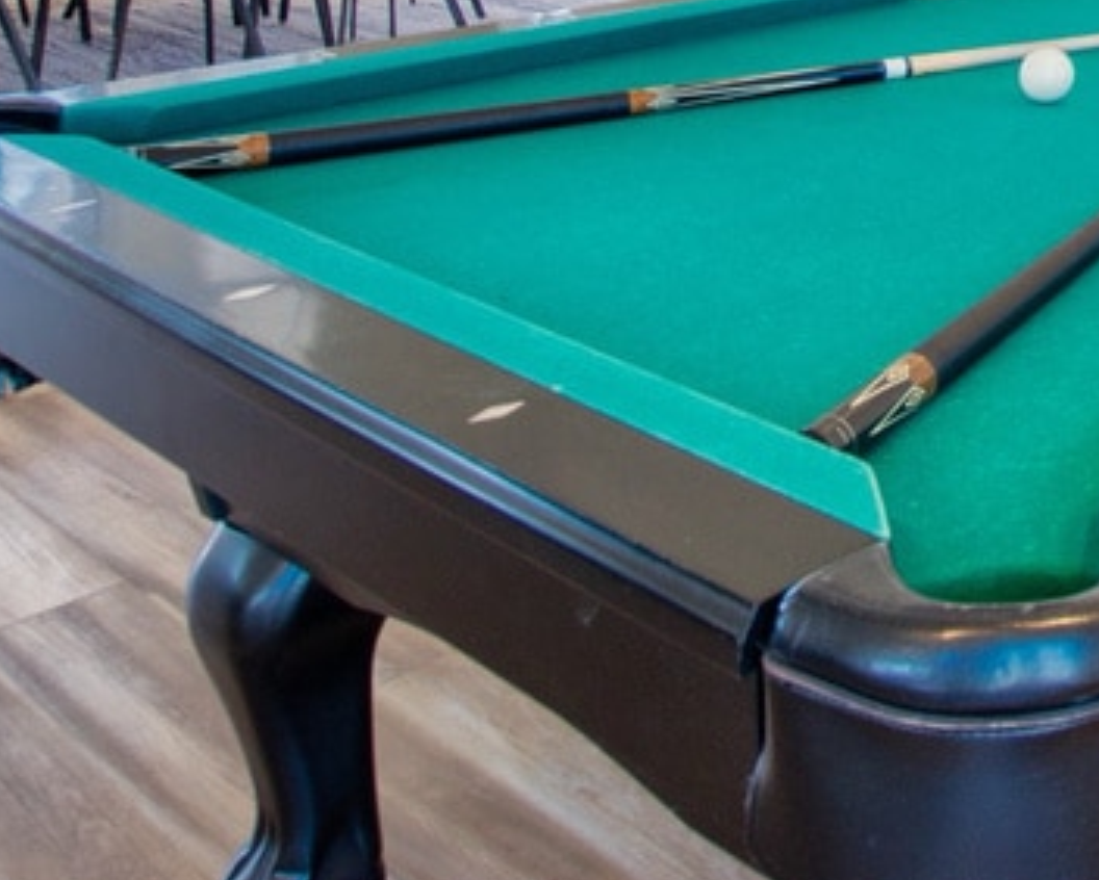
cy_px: -321
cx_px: 1183
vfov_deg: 25.9
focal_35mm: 48
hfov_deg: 34.1
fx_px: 1562
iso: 400
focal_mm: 10
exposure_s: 1/30
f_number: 8
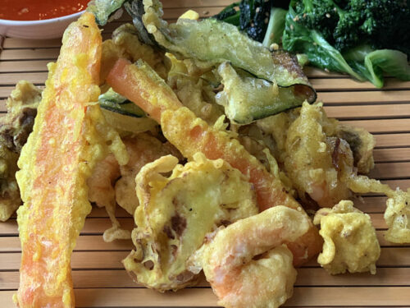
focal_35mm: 52
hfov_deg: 36.8
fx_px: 616
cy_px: 154
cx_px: 205
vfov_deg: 28.0
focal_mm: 6
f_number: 2.4
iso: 125
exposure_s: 1/70
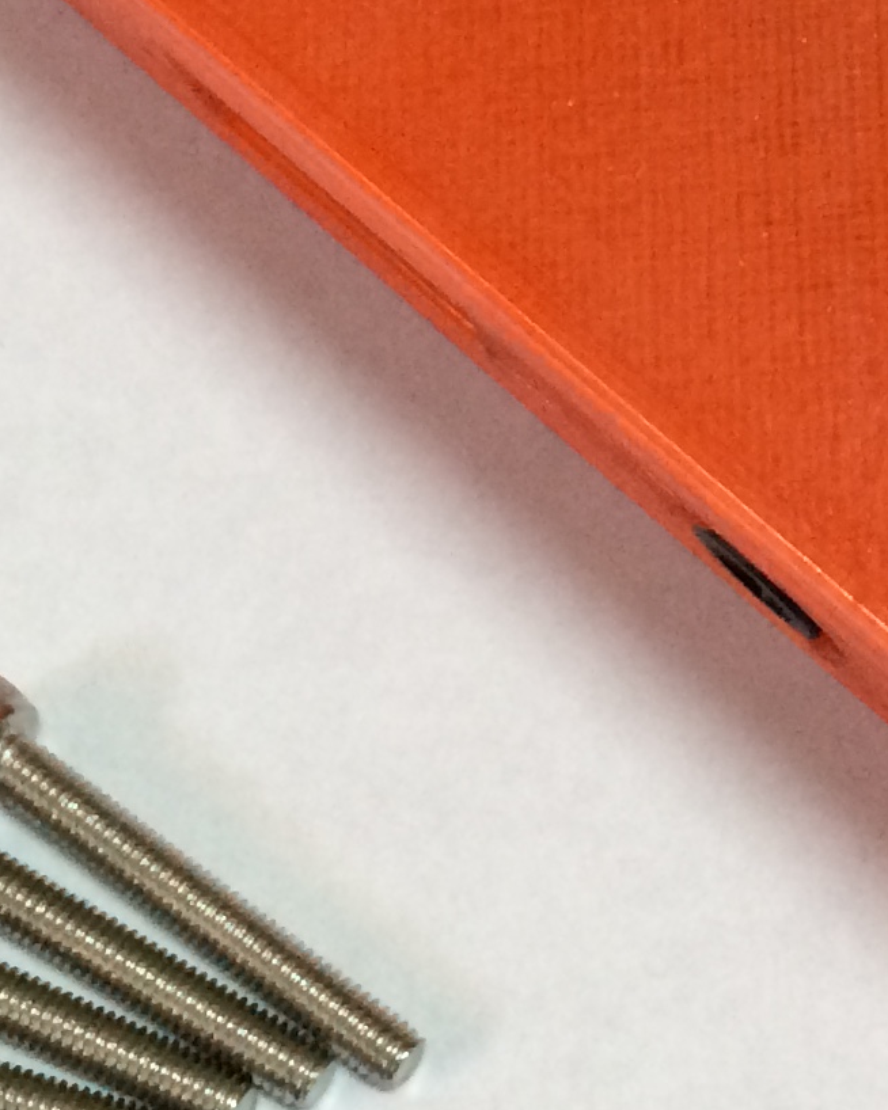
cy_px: 8
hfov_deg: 13.3
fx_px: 3714
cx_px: 1026
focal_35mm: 113
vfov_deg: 16.7
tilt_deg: -64.7
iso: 160
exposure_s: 1/30
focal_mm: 4.15
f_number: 2.2
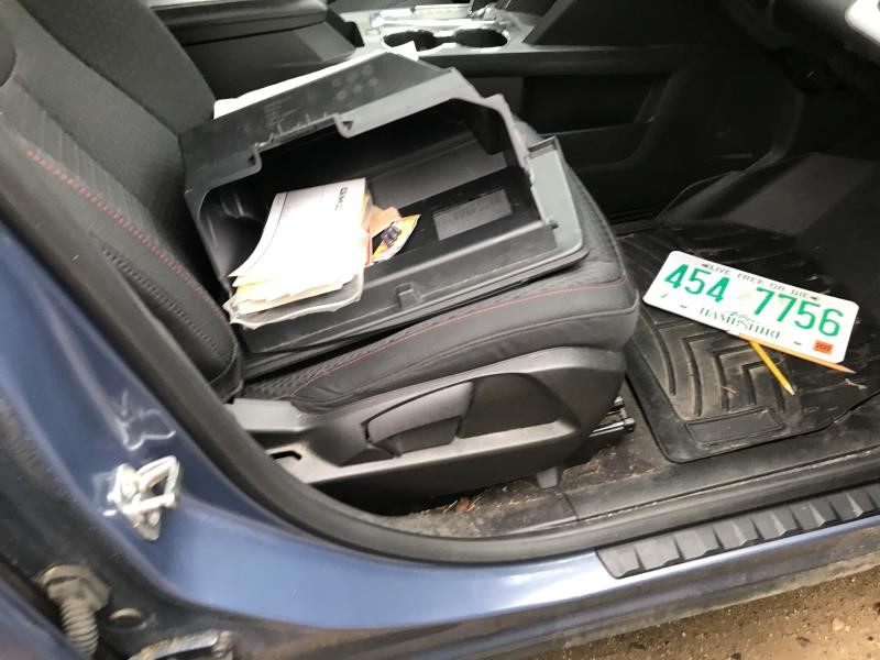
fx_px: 712
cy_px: 330
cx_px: 440
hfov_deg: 63.4
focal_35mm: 28
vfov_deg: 49.7
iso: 40
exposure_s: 1/30
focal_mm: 3.99
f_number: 1.8
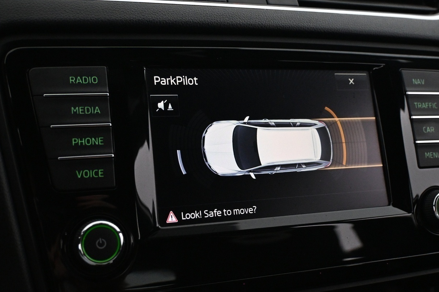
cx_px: 238
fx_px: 549
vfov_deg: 29.9
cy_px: 148
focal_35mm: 45
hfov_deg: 43.6
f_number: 4
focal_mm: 22.5
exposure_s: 1/100
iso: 3200
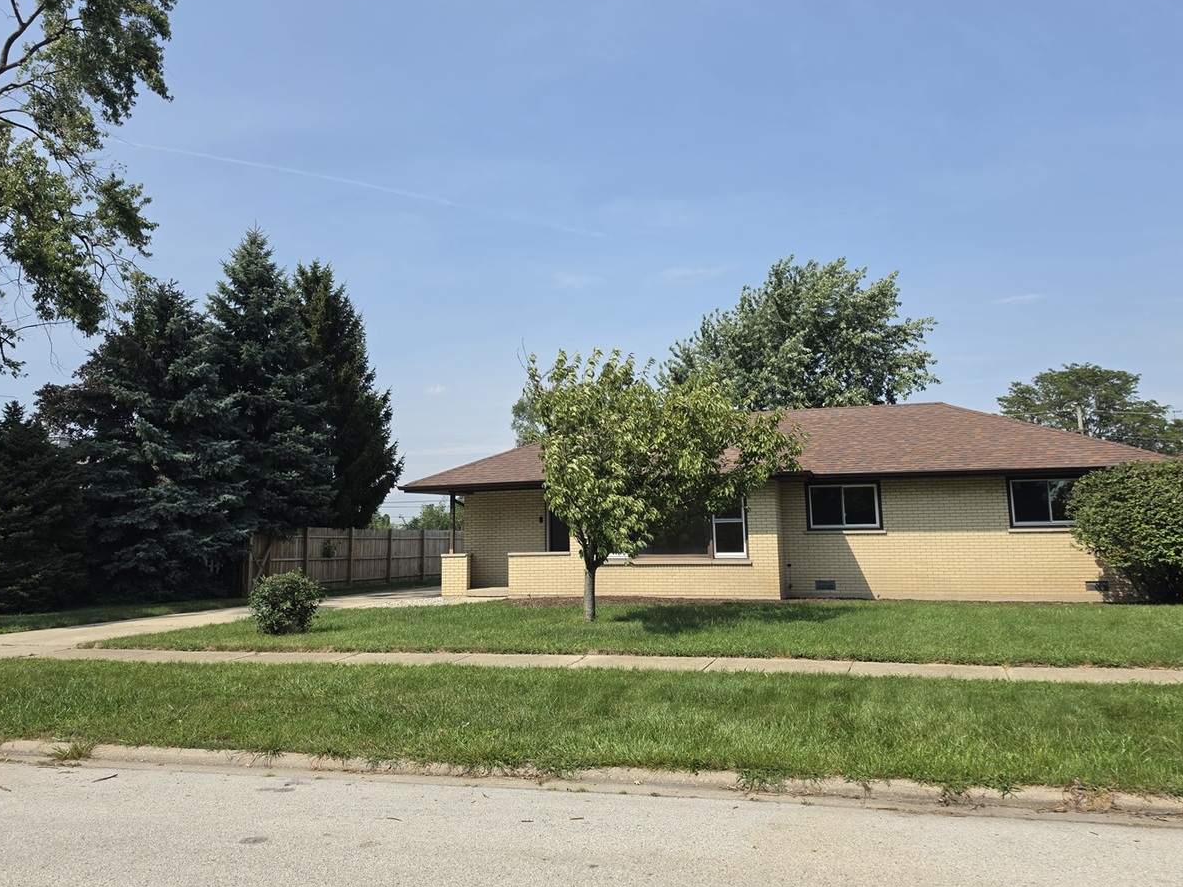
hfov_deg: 63.4
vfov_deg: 49.6
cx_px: 583
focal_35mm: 28
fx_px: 957
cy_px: 380
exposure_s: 1/7939
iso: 64
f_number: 1.4
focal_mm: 6.5
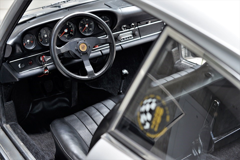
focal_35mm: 50
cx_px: 120
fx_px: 333
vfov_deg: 27.0
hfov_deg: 39.6
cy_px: 80
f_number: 4
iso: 640
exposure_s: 1/20
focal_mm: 50
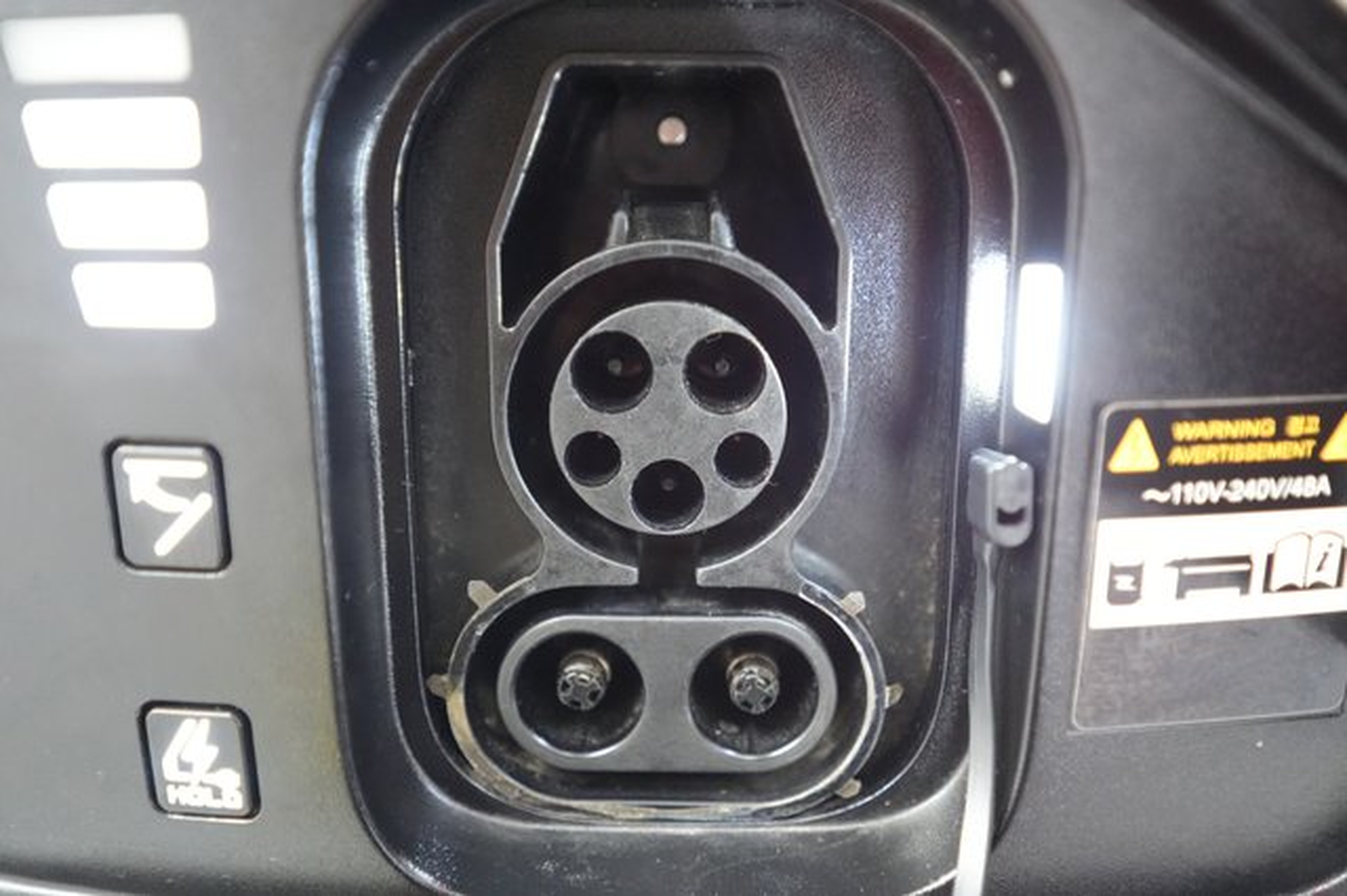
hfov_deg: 65.5
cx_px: 674
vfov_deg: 46.4
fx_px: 1047
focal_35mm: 28
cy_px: 448
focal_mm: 28
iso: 12800
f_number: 2.8
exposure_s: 1/80
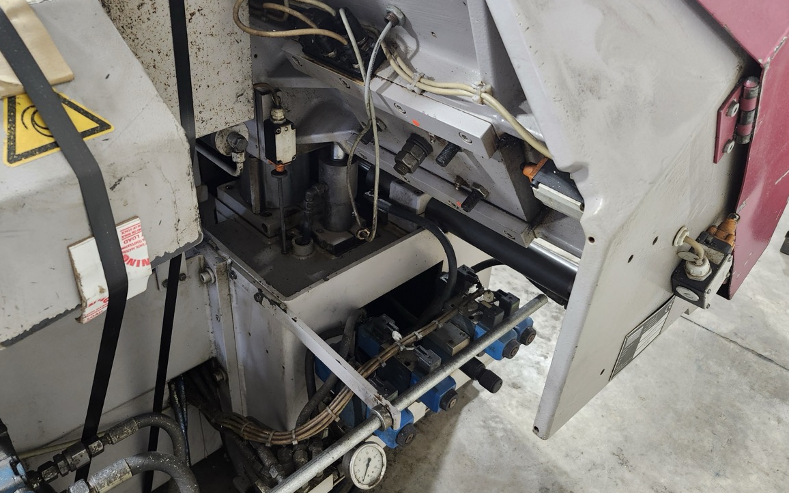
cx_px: 372
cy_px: 221
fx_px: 580
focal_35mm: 27
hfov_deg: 68.3
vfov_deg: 45.9
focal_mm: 5.54
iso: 800
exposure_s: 1/60
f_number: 1.8
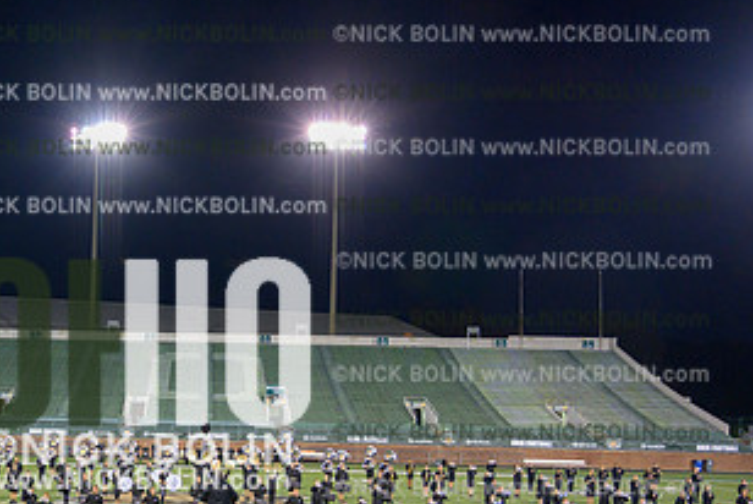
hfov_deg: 39.3
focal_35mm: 48
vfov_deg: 27.8
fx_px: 1005
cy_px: 376
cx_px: 137
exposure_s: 1/400
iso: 3200
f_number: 4
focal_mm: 25.5
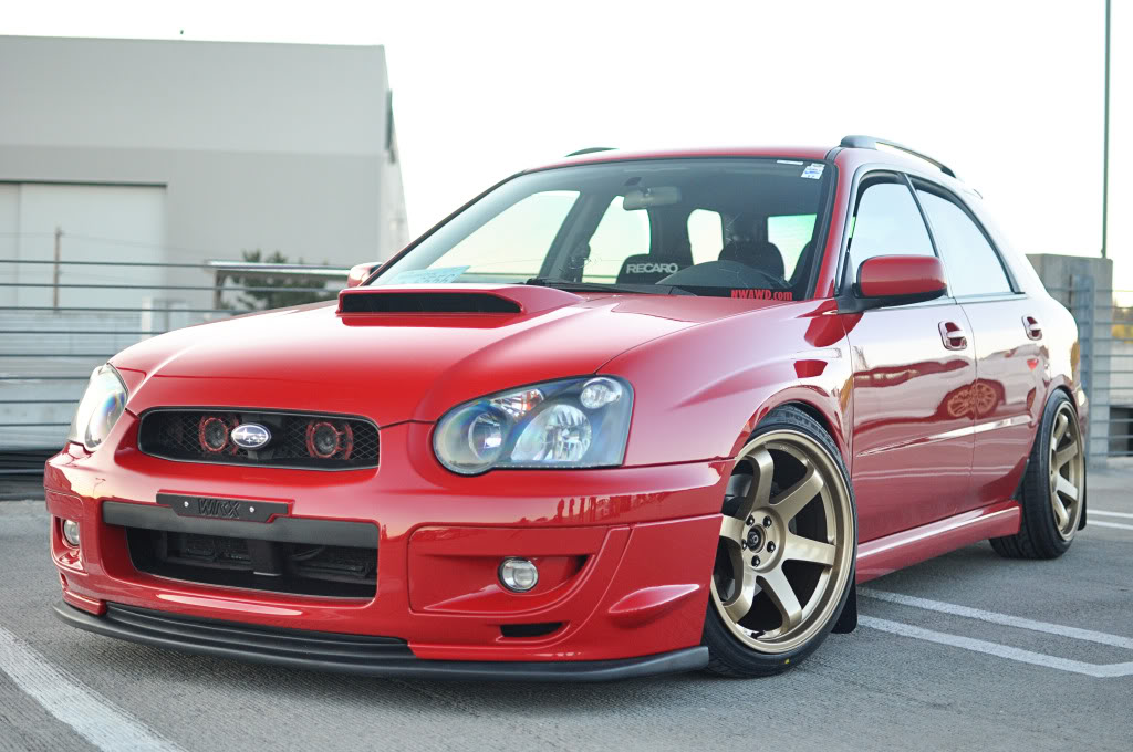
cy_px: 376
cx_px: 566
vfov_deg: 25.7
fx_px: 1650
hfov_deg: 37.9
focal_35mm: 52
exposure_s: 1/800
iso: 640
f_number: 1.8
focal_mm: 35
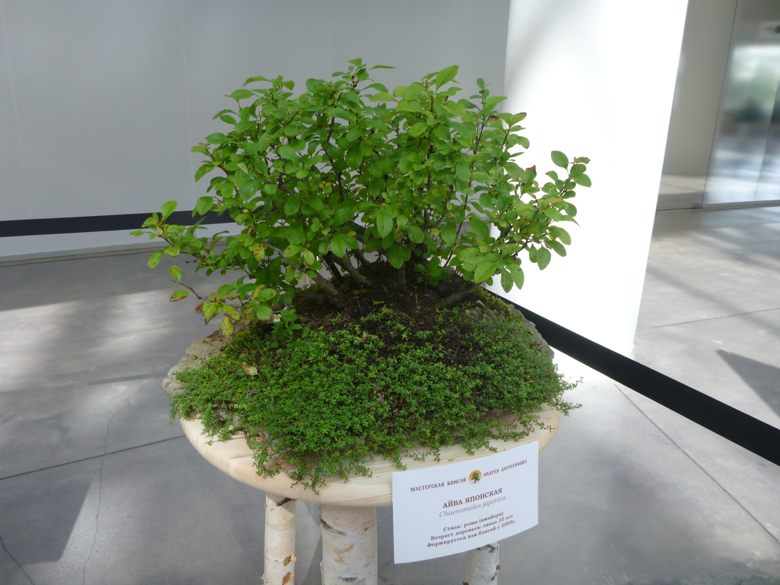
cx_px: 390
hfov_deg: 63.4
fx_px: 631
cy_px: 292
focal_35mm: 28
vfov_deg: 49.7
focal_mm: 4.9
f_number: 3.3
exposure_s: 1/50
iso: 100
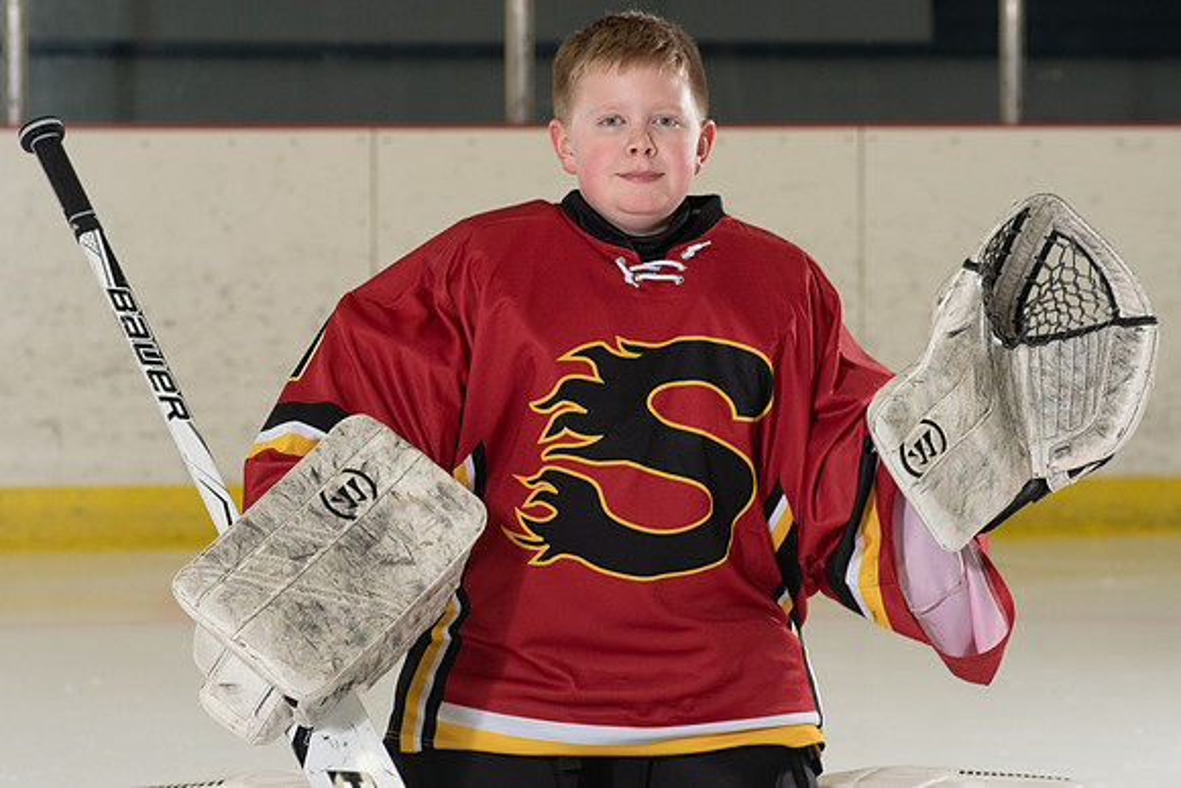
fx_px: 4580
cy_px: 312
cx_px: 601
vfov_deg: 9.8
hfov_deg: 14.7
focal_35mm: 140
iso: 1000
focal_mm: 85
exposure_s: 1/200
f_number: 5
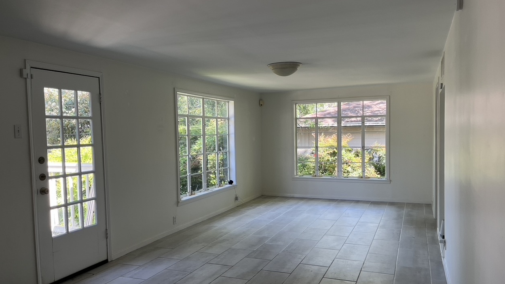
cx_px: 251
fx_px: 388
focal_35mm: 29
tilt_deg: -3.3
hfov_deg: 66.1
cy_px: 147
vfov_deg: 40.2
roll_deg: +0.8
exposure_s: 1/121
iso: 50
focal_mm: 5.1
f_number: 1.6
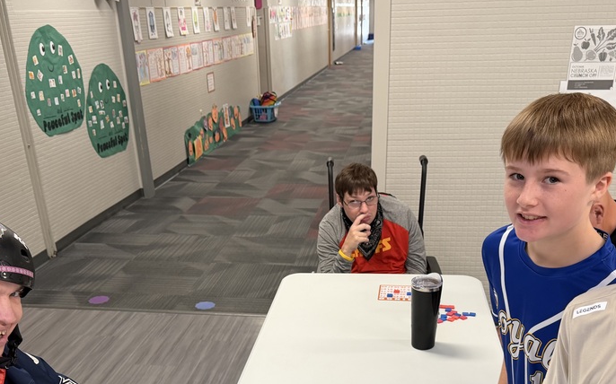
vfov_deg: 32.3
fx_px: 638
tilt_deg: -25.6
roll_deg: +2.7
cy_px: 327
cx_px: 308
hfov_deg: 51.6
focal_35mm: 38
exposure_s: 1/100
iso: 200
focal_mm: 6.76
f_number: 1.78
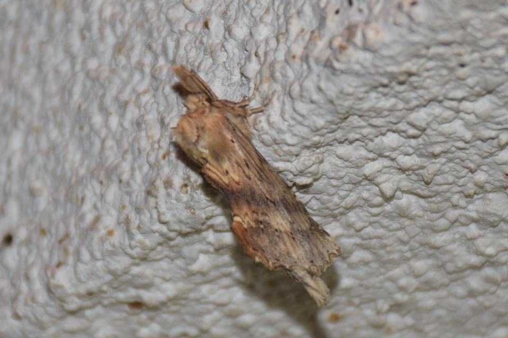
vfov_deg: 6.5
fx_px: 2963
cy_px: 169
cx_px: 254
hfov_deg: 9.8
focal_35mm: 210
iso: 320
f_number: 5.6
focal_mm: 140
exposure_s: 1/60
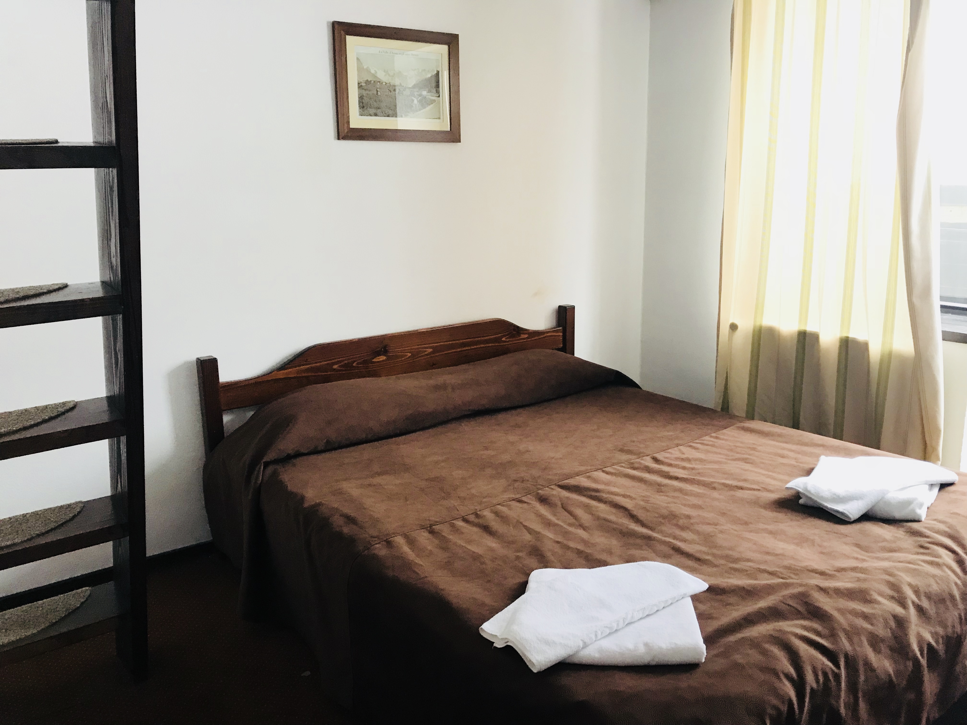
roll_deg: +1.1
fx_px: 782
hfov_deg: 63.4
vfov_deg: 49.7
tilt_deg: -11.2
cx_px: 484
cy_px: 362
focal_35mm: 28
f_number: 1.8
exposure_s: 1/25
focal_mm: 3.99
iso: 40
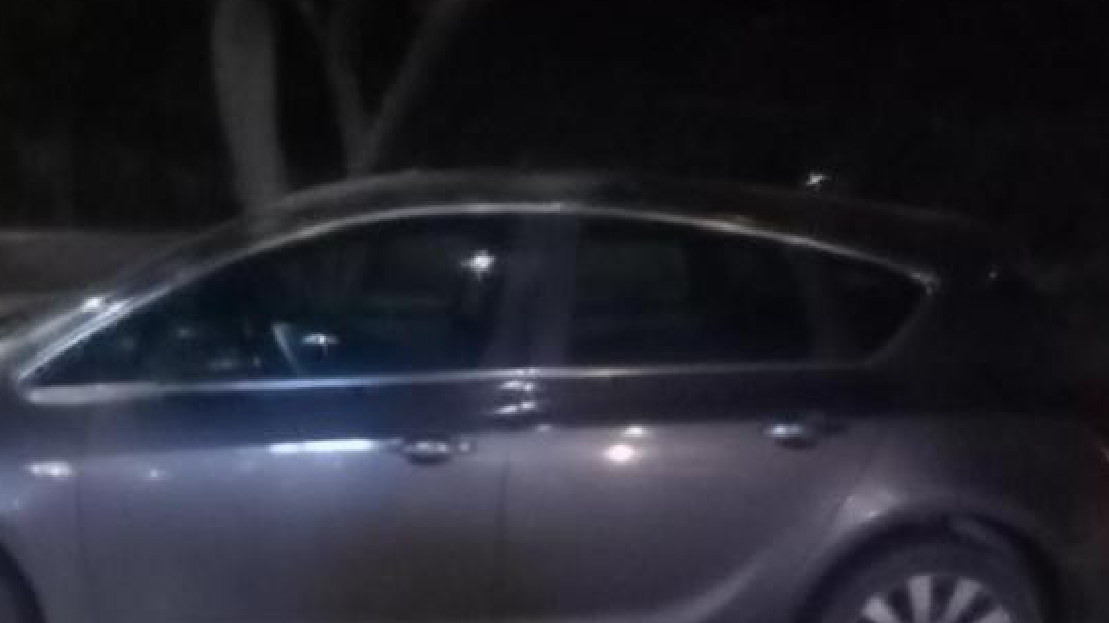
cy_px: 712
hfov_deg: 42.0
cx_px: 457
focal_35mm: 49
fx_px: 1441
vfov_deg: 22.8
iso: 6400
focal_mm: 3.37
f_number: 2.2
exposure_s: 1/14.3
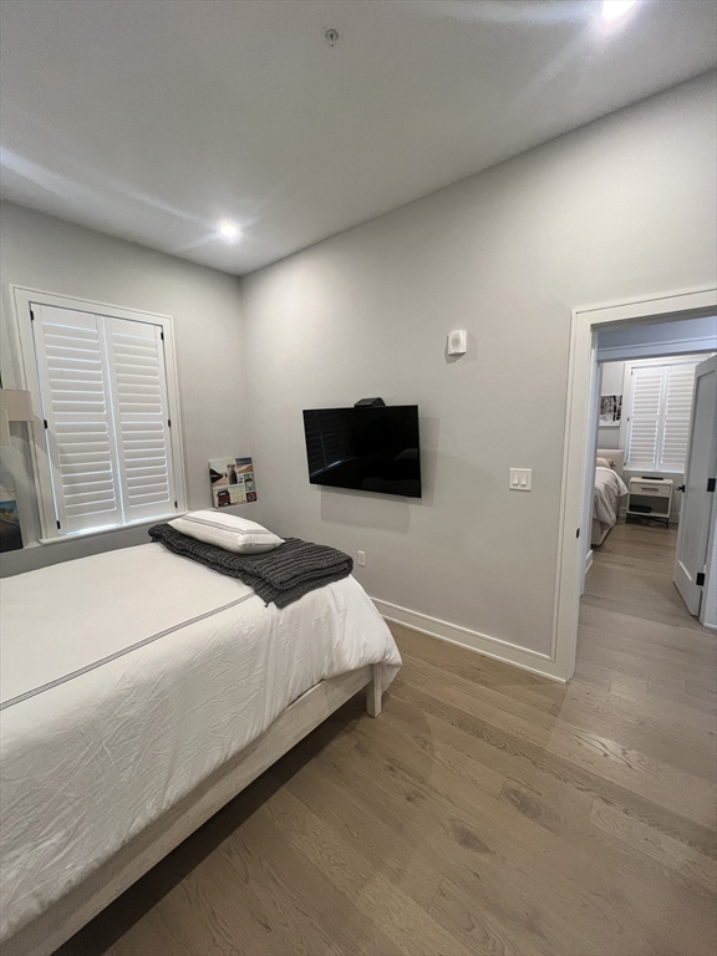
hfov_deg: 89.9
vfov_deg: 106.2
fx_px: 359
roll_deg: +0.1
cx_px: 358
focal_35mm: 13
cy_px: 478
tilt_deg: -8.1
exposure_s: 1/60
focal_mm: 1.57
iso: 200
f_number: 1.8
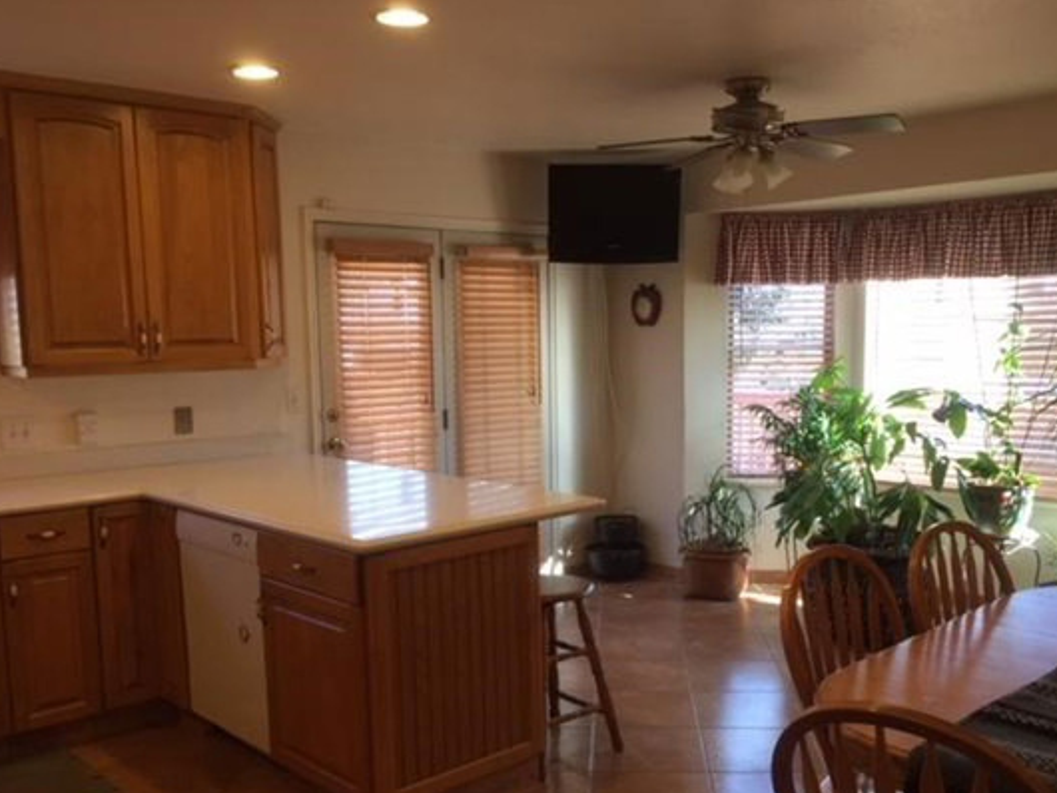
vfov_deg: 40.6
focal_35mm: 35
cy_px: 470
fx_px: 1069
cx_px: 576
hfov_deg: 52.5
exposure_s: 1/60
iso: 40
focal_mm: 4.15
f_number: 2.2
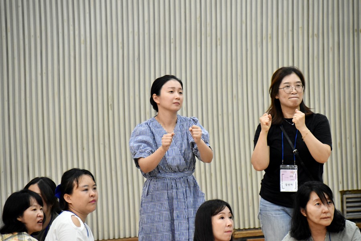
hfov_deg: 7.8
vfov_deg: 5.2
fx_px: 2632
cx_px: 180
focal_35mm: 262
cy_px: 120
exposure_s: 1/125
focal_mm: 175
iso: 2800
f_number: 6.3
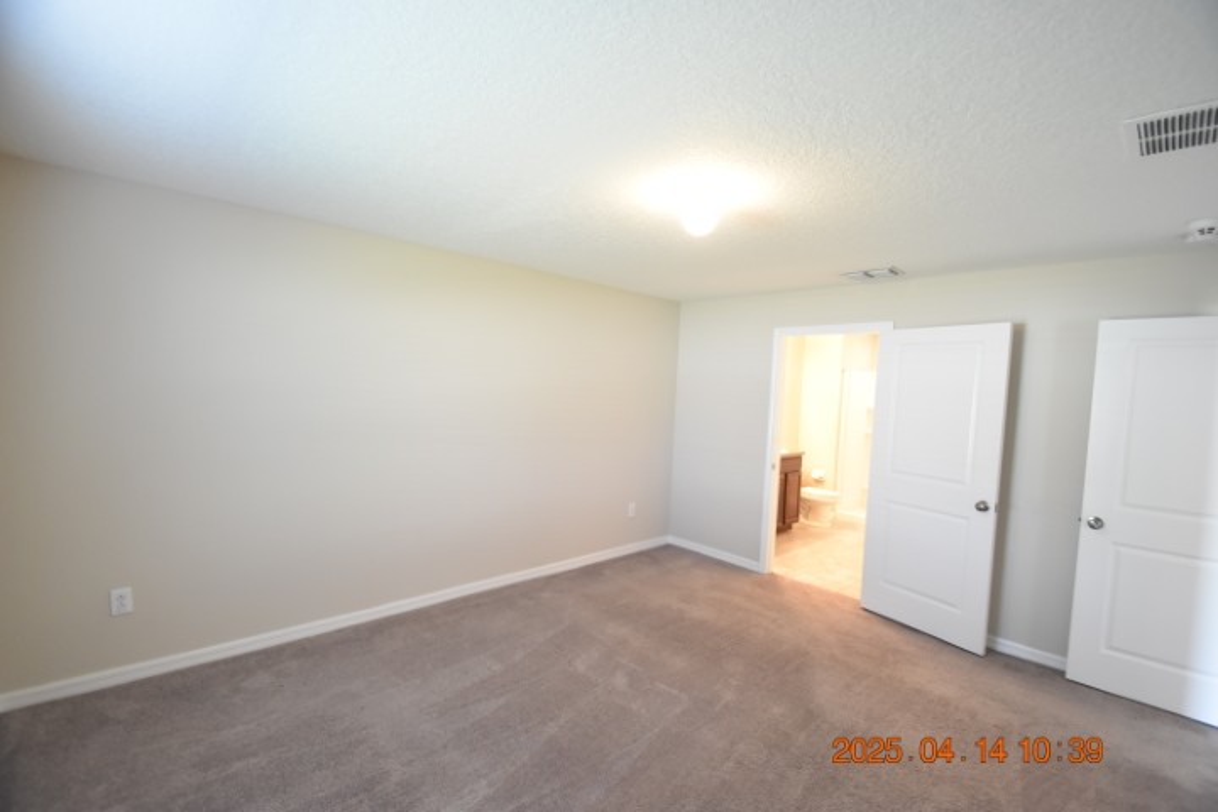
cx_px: 609
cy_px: 406
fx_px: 507
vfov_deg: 77.3
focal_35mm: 15
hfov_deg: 100.4
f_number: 3.5
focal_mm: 10
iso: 1600
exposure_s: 1/60
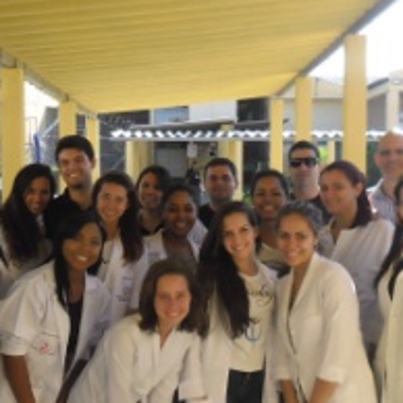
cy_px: 256
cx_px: 193
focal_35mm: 55
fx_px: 724
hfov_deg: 31.1
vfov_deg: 30.9
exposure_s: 1/139
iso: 80
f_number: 3.5
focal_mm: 4.9
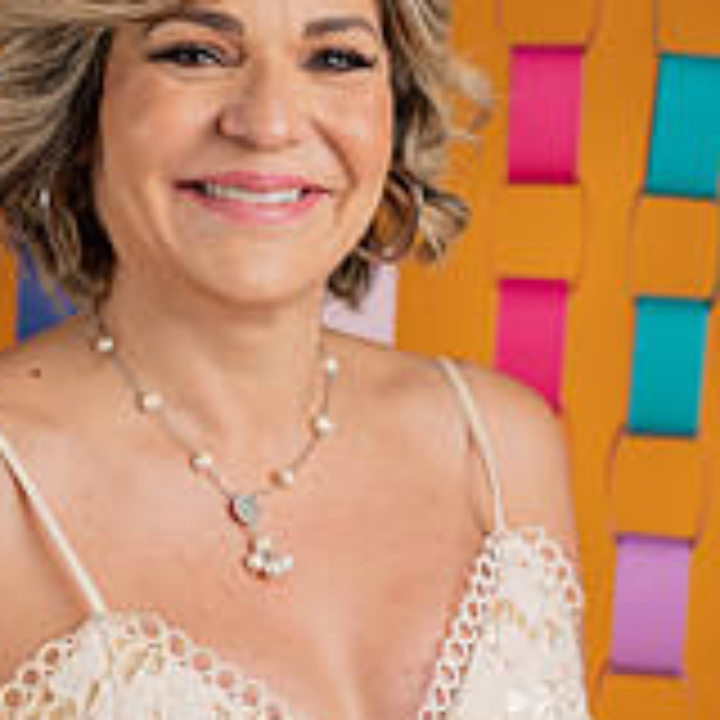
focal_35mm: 129
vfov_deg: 13.4
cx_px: 284
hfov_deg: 13.5
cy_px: 608
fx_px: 3036
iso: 80
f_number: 4.5
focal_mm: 54
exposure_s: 1/160
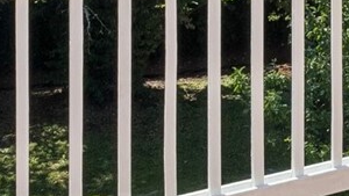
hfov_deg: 19.1
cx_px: 603
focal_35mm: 89
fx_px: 824
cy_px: -166
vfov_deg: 12.4
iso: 100
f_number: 9
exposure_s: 1/160
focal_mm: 10
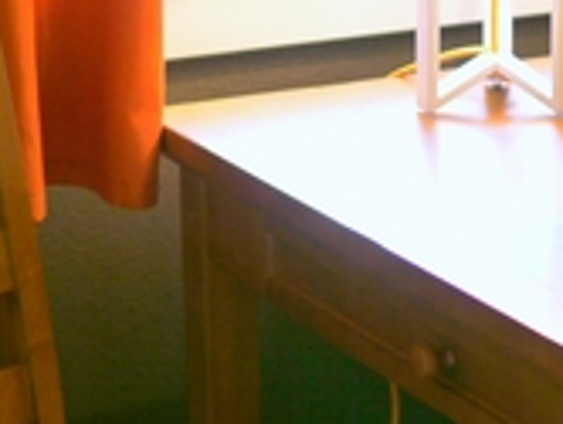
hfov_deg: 11.3
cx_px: 490
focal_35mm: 173
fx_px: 2818
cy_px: 382
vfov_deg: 8.6
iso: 160
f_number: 1.6
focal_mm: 25
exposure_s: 1/160
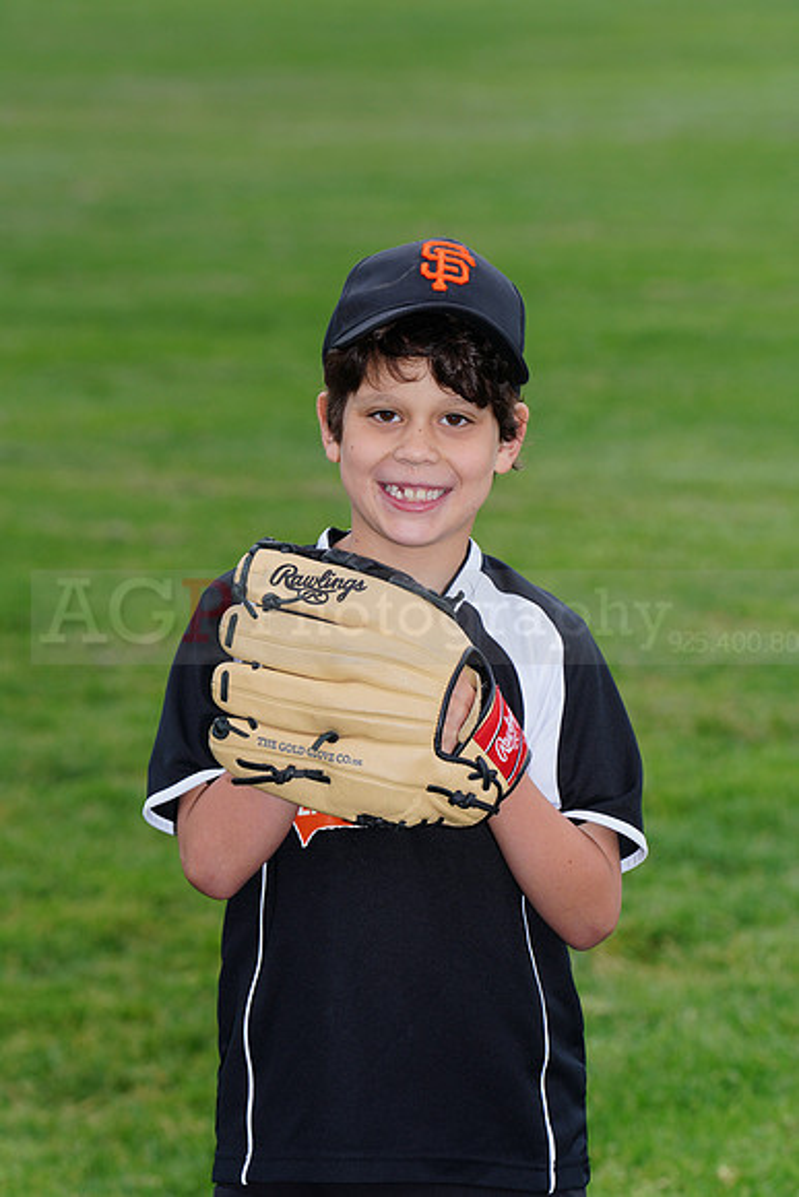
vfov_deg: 10.3
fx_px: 6654
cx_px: 400
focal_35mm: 200
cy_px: 598
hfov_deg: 6.9
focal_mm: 200
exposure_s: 1/200
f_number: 8
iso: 200
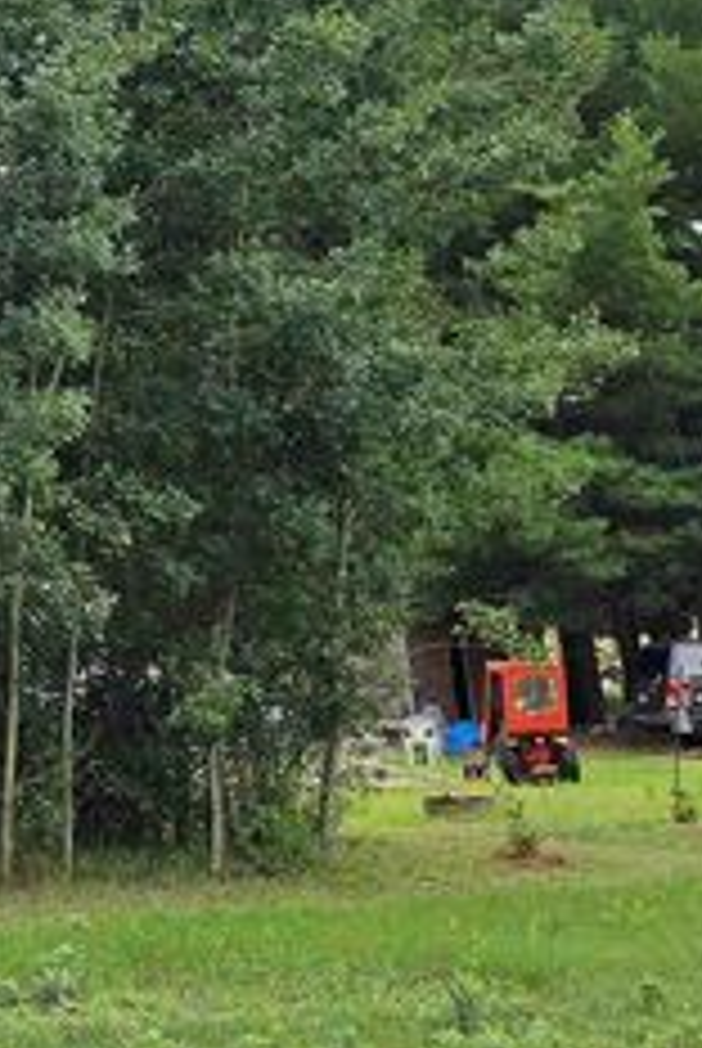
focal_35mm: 105
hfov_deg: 11.7
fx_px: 3062
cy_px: 247
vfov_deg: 19.3
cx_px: -702
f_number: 1.7
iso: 20
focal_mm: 6.3
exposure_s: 1/180
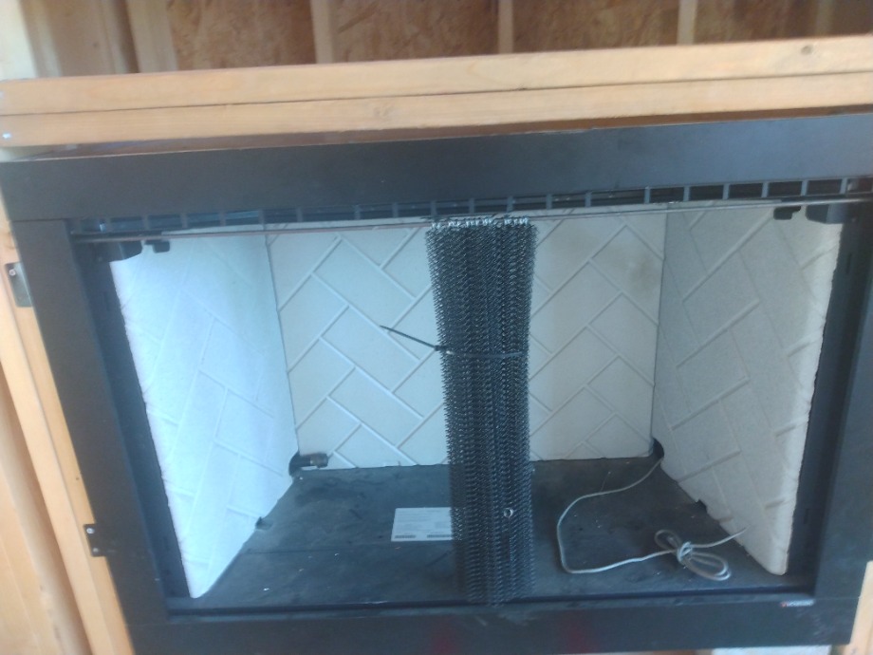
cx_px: 436
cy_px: 328
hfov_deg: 81.7
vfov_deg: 66.0
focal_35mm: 20
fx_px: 504
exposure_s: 1/30
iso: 322
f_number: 2
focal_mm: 3.54
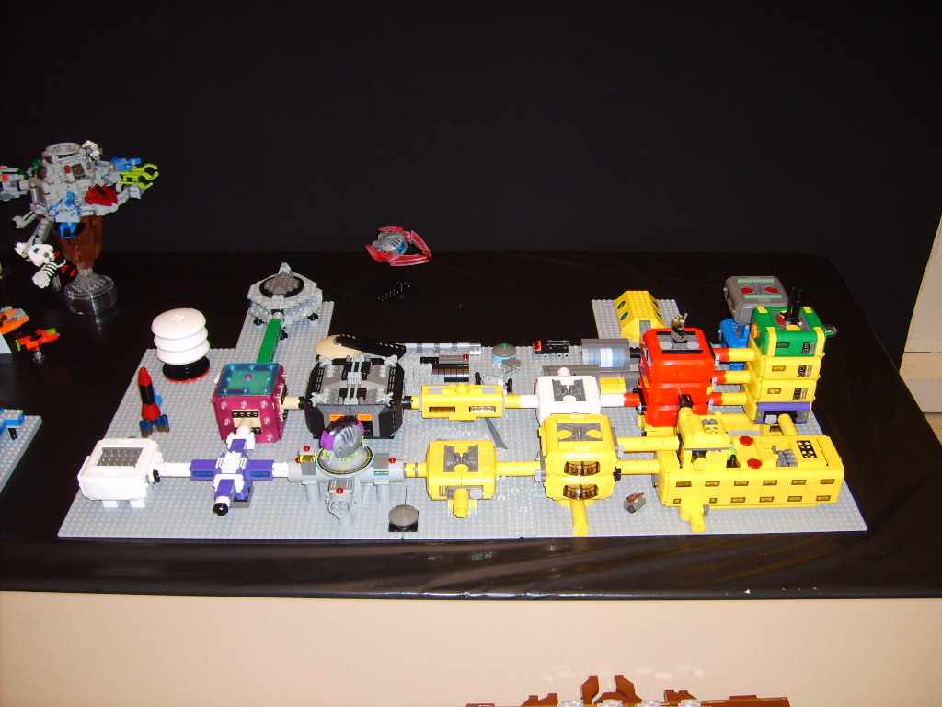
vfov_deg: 40.7
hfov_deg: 52.6
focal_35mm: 35
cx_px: 471
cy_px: 354
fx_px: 952
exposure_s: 1/30
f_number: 2.8
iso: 100
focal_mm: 5.8
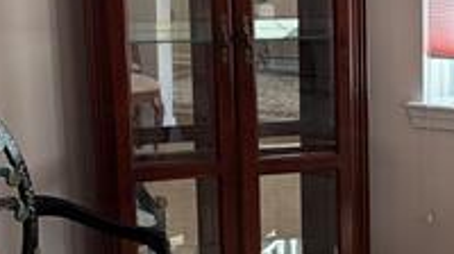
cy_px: 118
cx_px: 481
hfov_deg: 19.0
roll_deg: +0.4
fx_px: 1311
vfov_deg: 11.1
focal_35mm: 109
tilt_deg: -9.8
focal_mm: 5.96
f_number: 1.6
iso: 50
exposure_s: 1/183
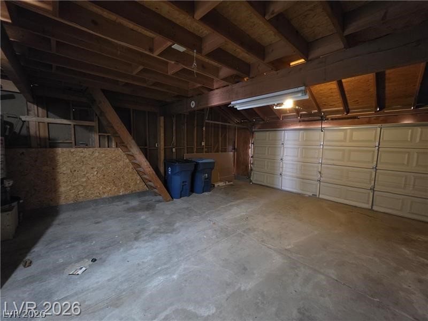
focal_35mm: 13
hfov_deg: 106.2
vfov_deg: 89.9
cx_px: 214
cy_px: 160
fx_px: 161
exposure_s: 1/24
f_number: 1.9
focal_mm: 2.2
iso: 1600
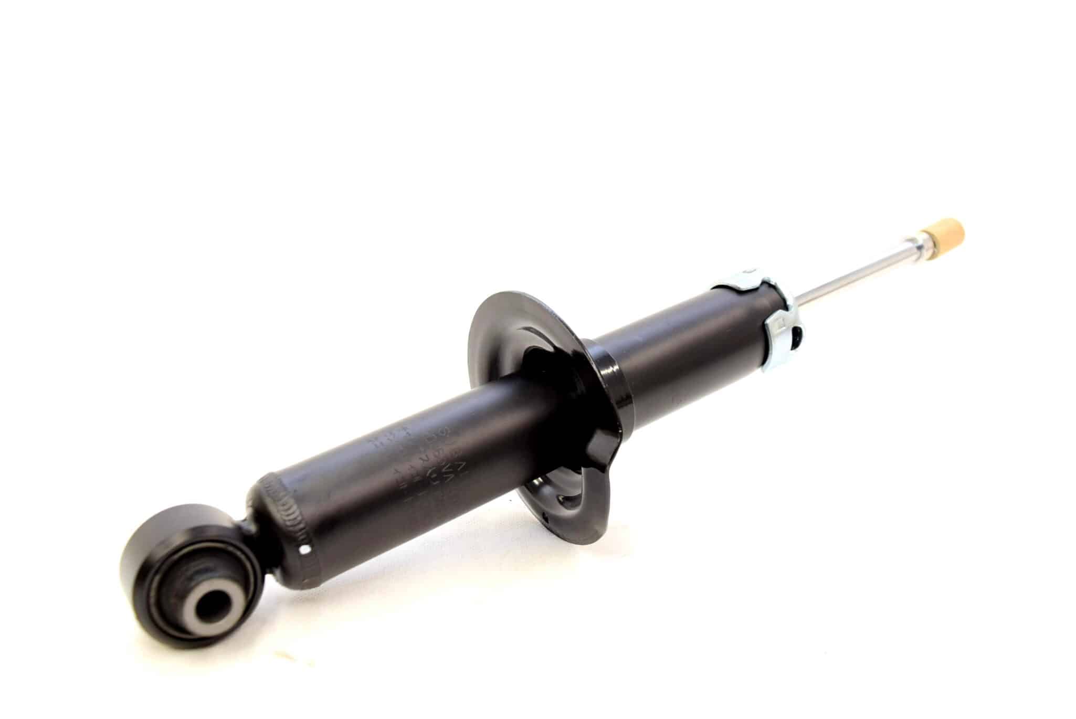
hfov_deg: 55.1
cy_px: 360
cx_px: 538
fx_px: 1032
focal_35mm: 34
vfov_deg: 38.4
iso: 400
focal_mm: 23
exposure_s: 1/125
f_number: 5.6
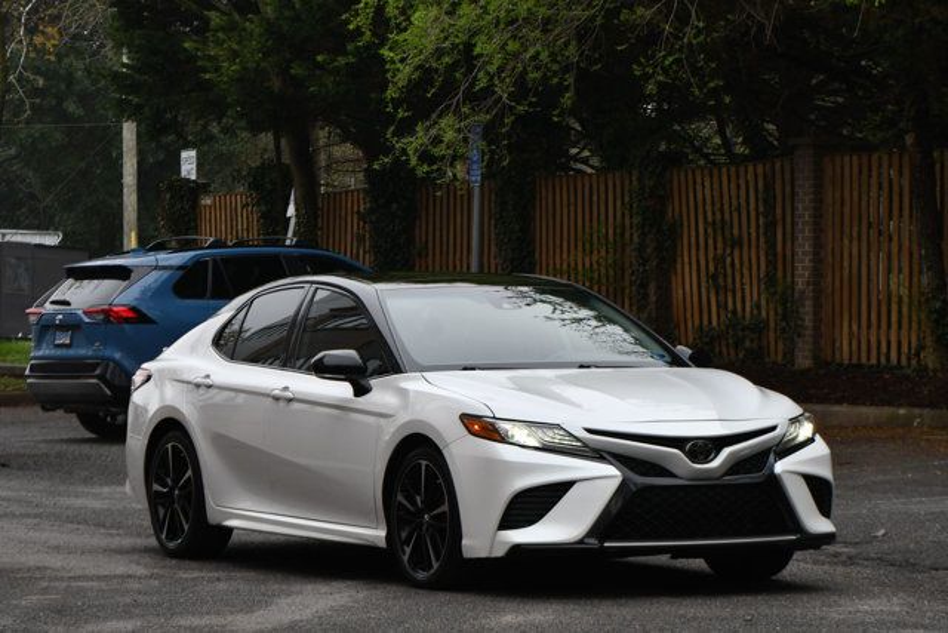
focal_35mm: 142
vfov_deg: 9.7
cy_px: 316
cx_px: 474
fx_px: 3740
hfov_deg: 14.4
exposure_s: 1/250
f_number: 5.6
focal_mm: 95
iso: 200
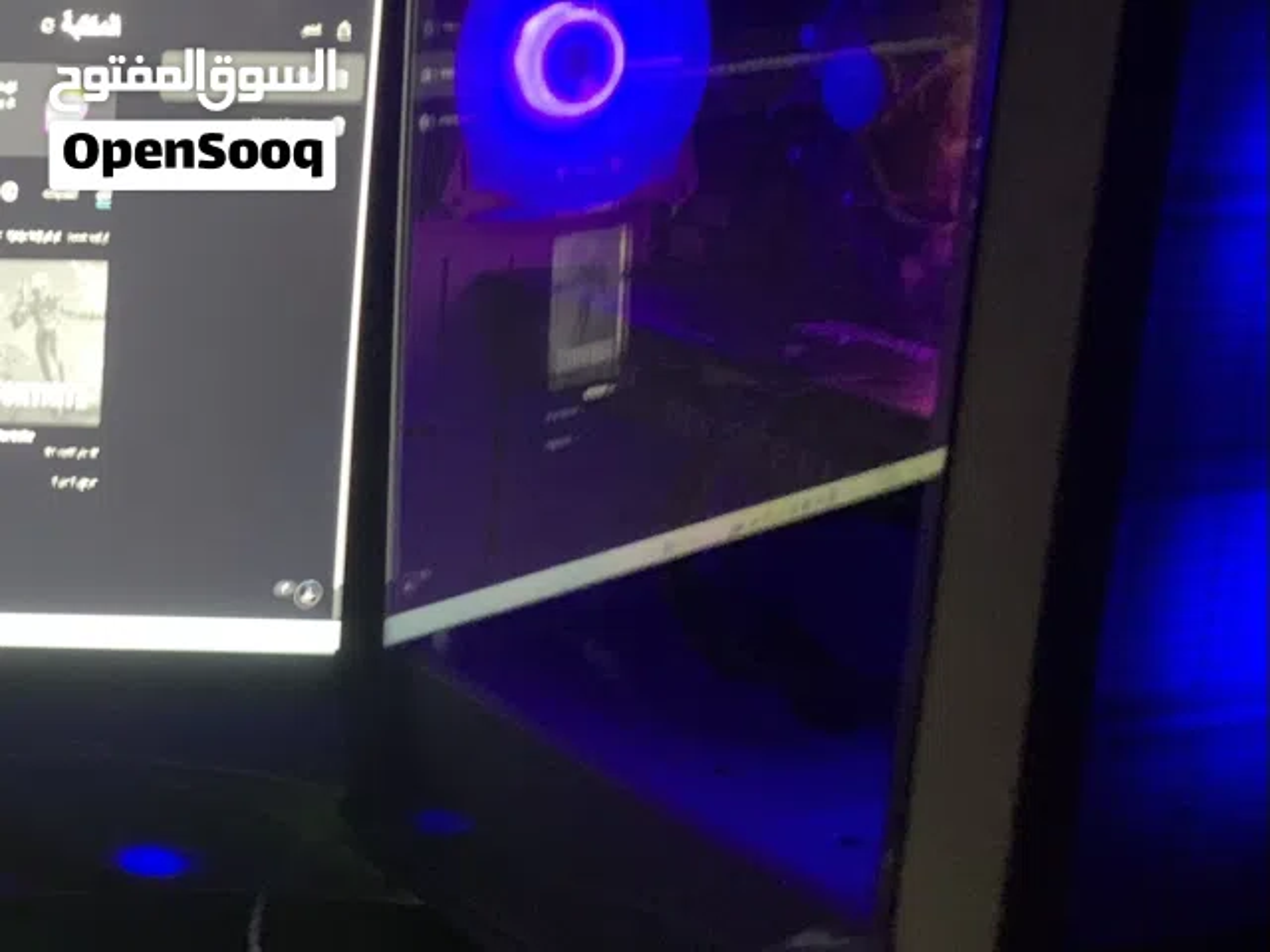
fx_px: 954
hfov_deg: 67.3
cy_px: 476
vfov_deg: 53.1
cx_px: 635
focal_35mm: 26
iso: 640
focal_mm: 4.25
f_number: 1.8
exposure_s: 1/30
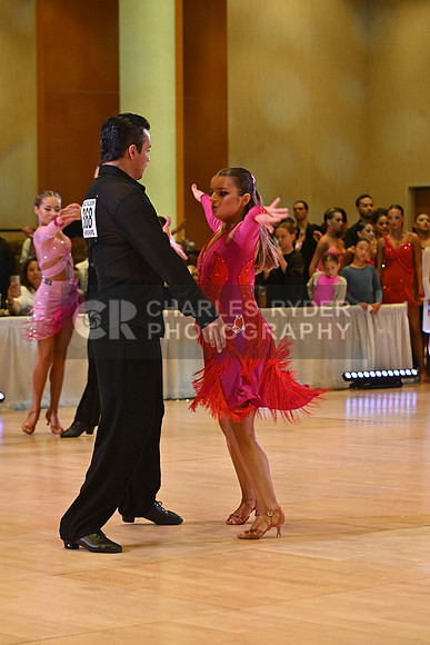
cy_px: 322
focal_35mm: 110
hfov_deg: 12.5
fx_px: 1970
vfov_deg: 18.6
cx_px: 215
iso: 4000
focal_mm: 110
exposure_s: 1/400
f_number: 6.3
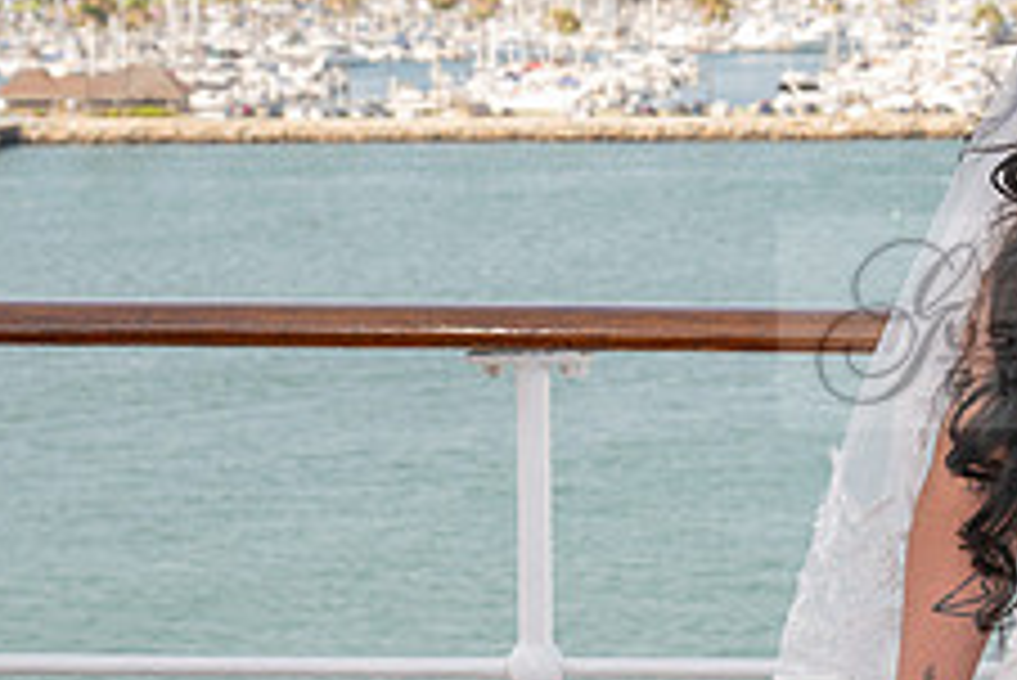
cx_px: 1170
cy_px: 322
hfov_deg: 14.6
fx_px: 3844
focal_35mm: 136
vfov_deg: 10.1
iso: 200
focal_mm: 53
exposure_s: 1/200
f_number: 9
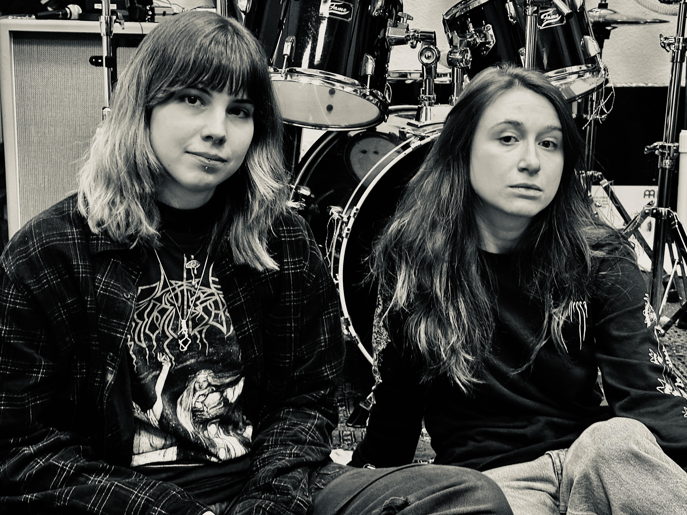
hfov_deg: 39.7
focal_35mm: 48
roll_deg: -0.2
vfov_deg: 30.3
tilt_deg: -11.6
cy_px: 258
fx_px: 953
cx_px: 344
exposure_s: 1/33
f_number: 1.78
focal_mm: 6.86
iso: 400
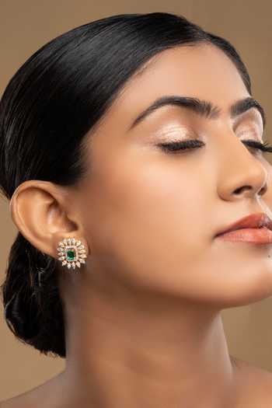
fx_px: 963
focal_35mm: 85
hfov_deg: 16.1
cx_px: 136
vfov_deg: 23.9
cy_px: 204
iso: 100
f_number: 16
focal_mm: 85
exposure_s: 1/125
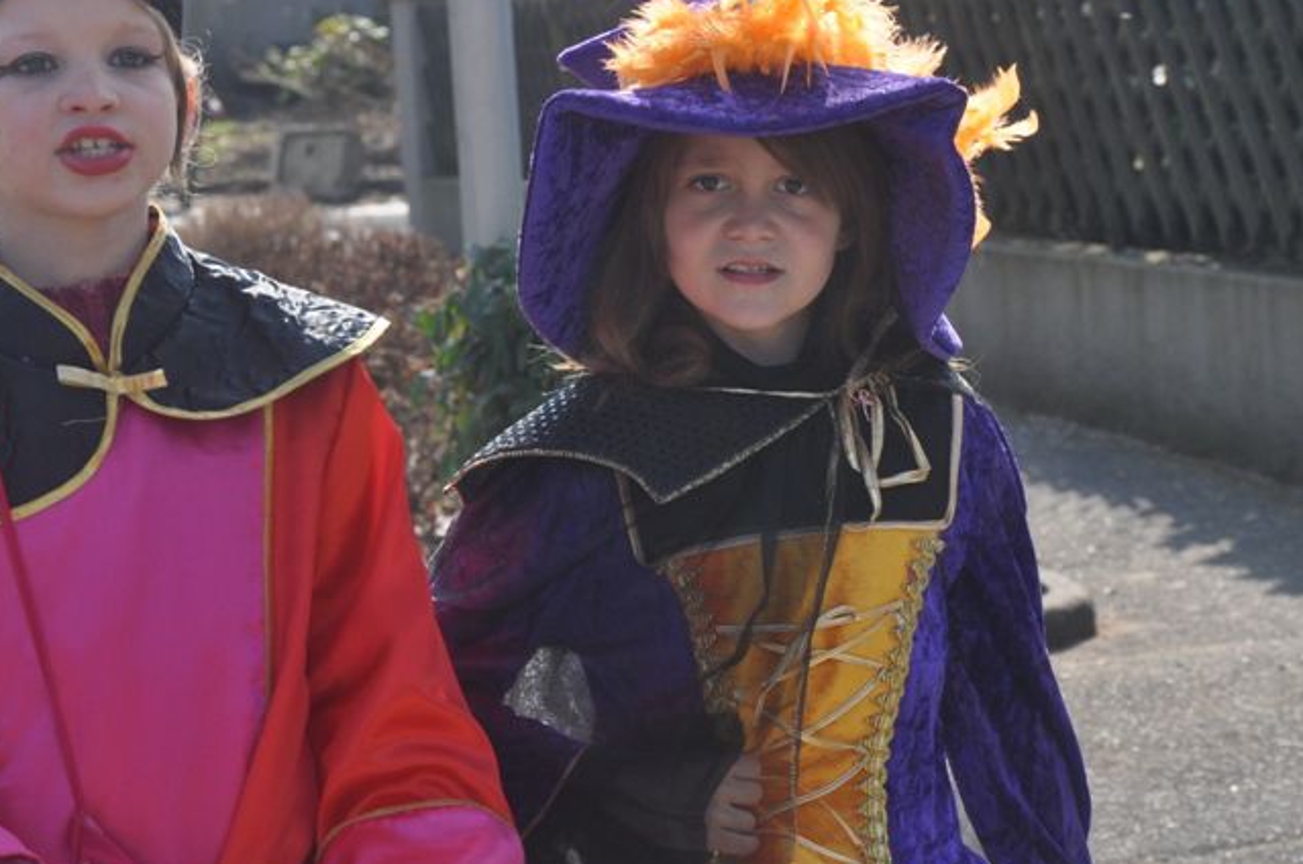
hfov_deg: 13.8
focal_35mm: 149
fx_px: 5385
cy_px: 314
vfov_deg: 9.2
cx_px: 671
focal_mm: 62
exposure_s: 1/320
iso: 200
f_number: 9
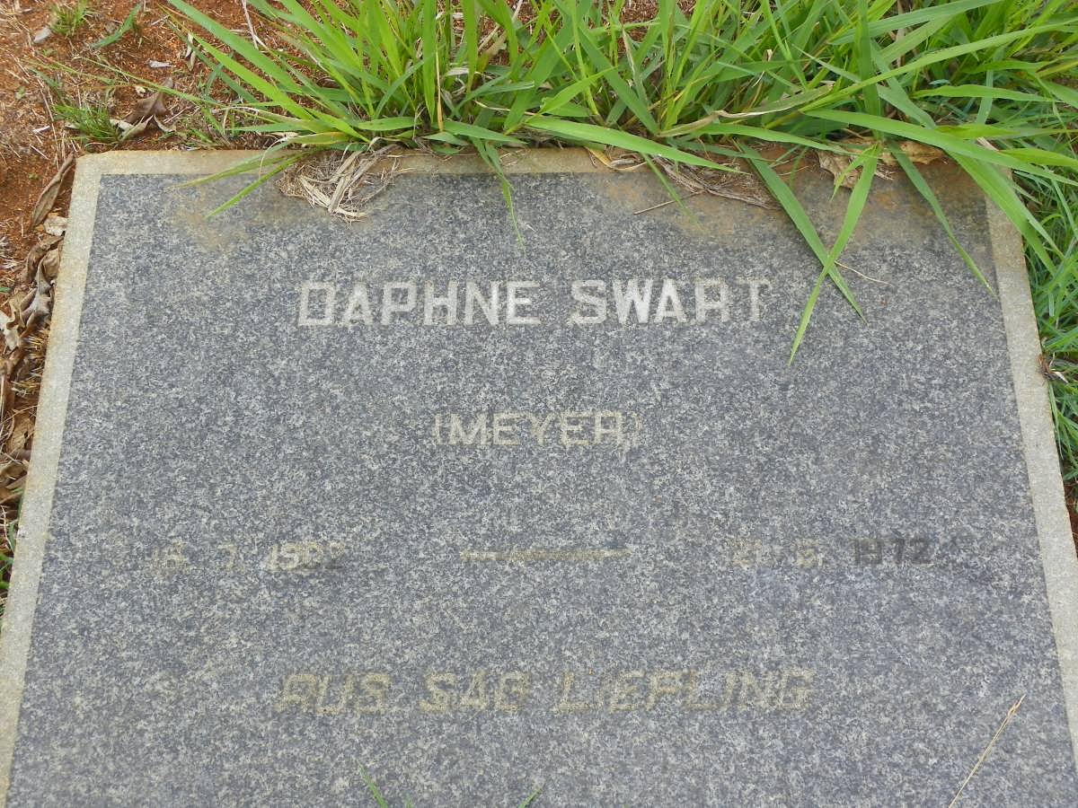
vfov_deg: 30.3
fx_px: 1495
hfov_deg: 39.7
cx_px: 539
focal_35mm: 48
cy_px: 404
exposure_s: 1/160
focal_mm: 8.5
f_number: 4
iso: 64
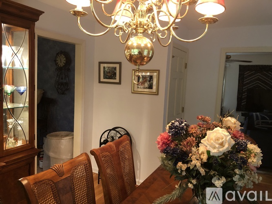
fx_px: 220
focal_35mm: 28
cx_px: 136
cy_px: 102
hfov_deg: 63.5
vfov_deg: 49.7
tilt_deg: -7.0
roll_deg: -1.7
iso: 100
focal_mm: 3.99
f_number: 1.8
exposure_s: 1/13
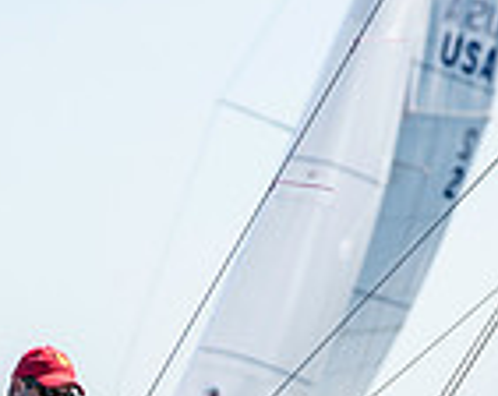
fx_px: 11406
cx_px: 64
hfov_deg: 2.5
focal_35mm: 776
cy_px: 670
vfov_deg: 2.0
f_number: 5
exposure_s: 1/2000
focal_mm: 200
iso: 320
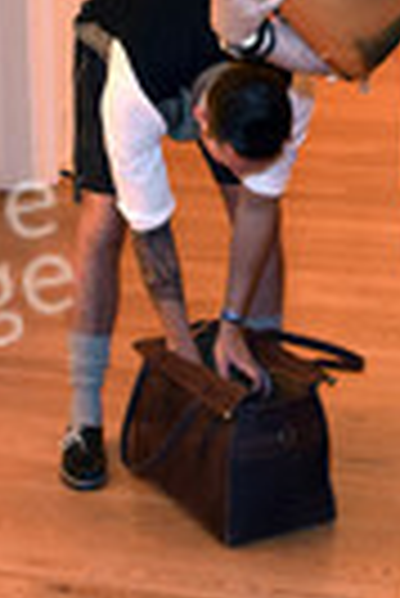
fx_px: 1496
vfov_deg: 22.1
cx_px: 333
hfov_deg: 15.1
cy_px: 63
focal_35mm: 90
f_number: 6.3
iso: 3200
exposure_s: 1/100
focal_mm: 20
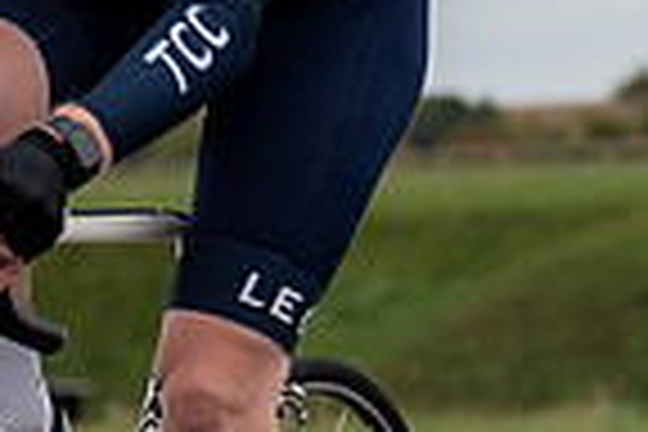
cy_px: 208
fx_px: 8675
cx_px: -82
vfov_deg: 2.9
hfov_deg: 4.3
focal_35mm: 482
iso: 125
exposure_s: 1/1000
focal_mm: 70
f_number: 3.5
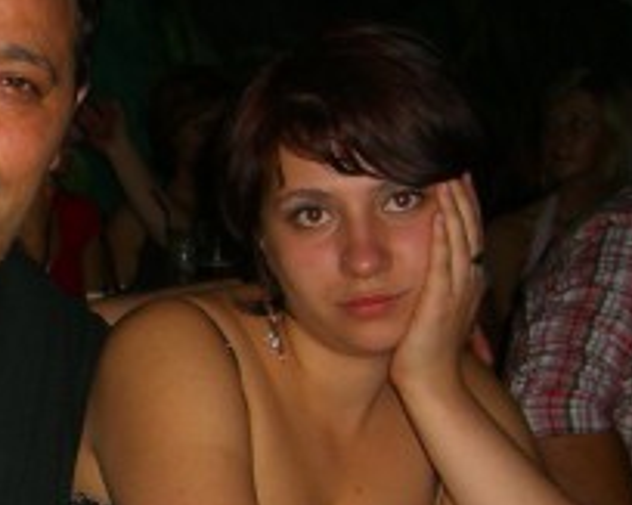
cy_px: 387
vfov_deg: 14.1
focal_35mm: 109
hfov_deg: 16.4
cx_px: -260
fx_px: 2038
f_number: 2.8
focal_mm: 7.9
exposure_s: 1/60
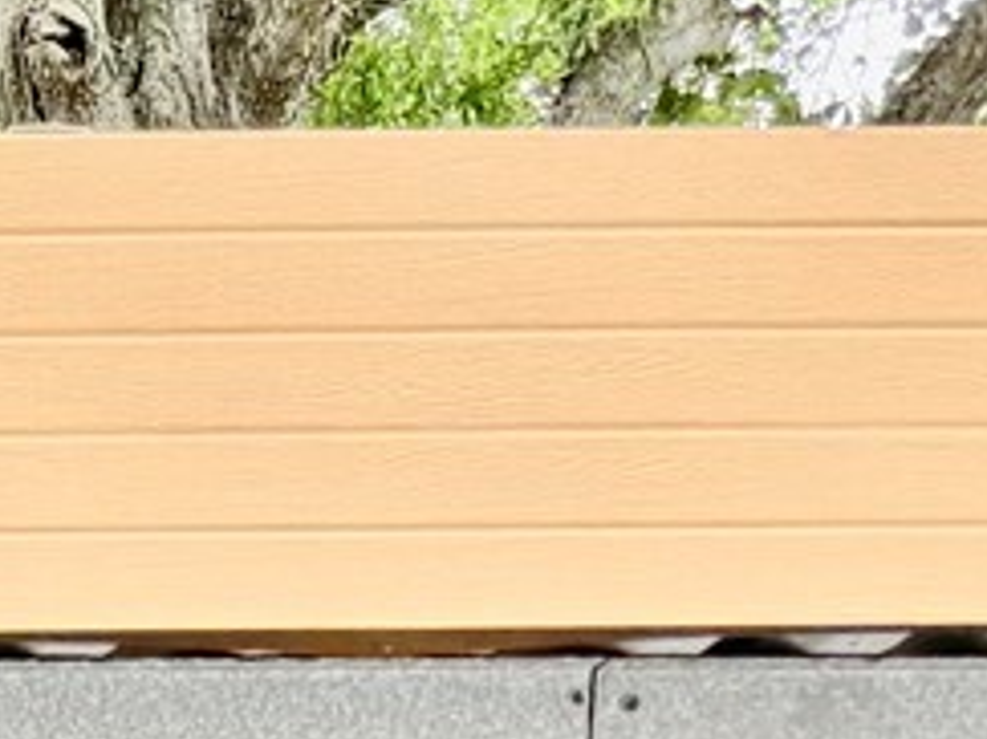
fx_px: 4503
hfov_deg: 11.0
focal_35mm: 158
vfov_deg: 8.0
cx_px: -1206
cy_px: 2249
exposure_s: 1/317
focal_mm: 6.76
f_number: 1.78
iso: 80
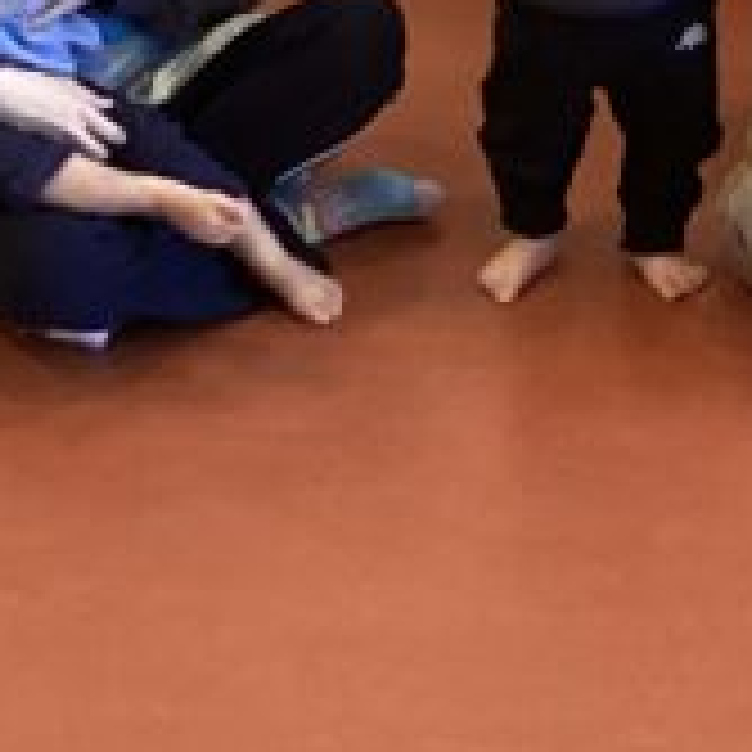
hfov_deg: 12.3
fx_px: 3097
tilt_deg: -18.7
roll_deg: -1.9
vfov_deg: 13.0
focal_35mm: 126
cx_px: 1495
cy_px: -419
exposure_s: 1/60
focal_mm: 3.3
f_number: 2.4
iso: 160
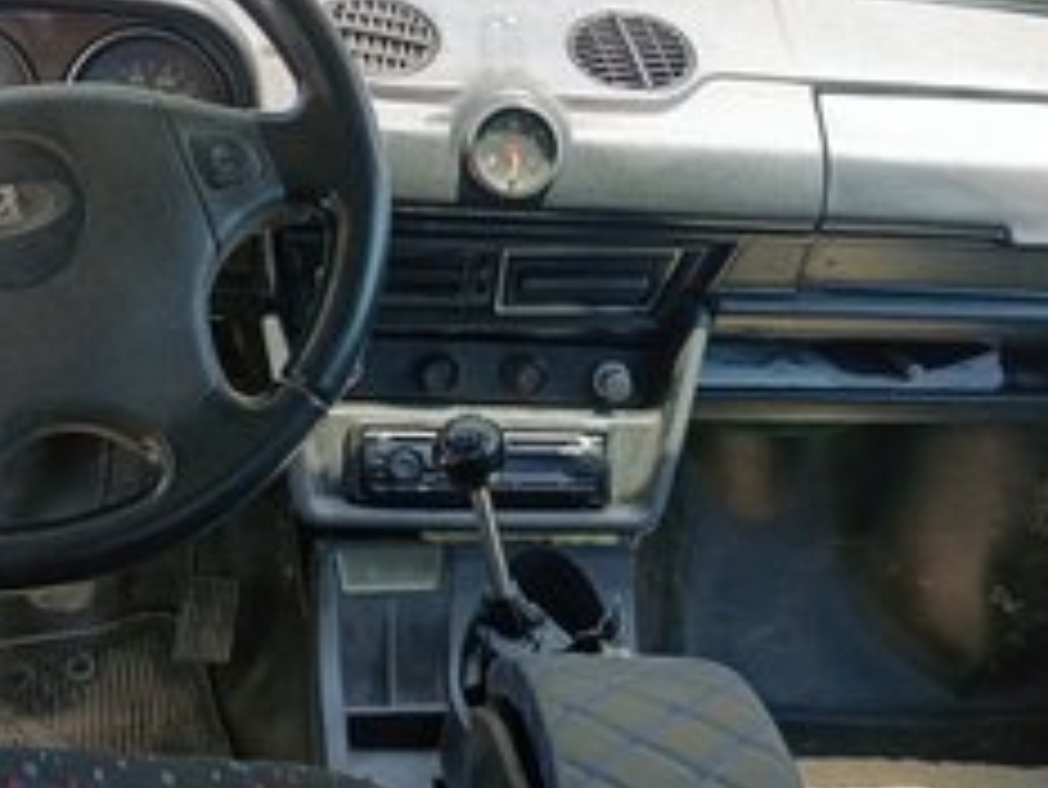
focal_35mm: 60
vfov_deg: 24.4
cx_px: 558
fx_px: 1817
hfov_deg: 32.2
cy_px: 284
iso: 64
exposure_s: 1/100
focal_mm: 6.14
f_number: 1.6
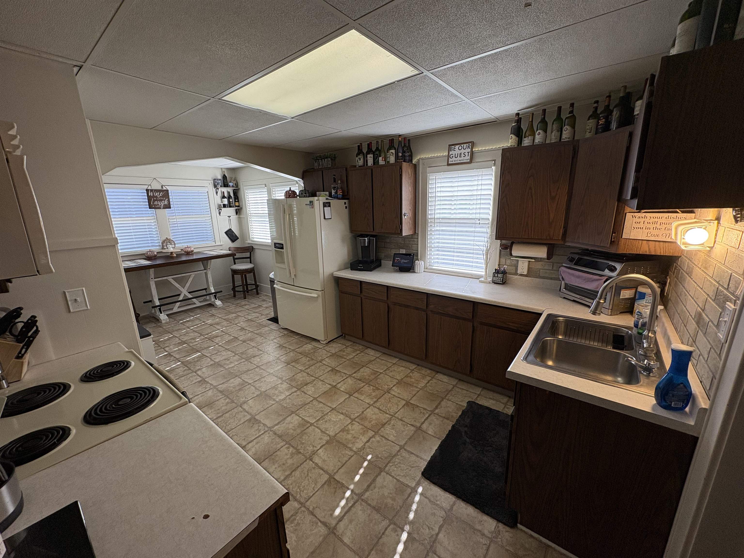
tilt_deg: -14.2
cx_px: 372
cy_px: 279
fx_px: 301
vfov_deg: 85.7
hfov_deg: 102.1
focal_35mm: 14
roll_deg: +1.9
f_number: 2.2
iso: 100
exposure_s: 1/133
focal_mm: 2.22
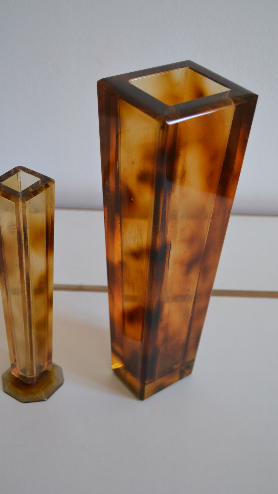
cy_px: 236
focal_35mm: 49
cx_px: 129
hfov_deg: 24.6
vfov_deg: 42.4
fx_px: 636
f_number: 4.5
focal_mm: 29
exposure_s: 1/50
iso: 400
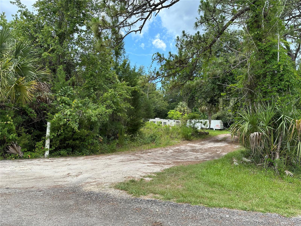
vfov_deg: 56.8
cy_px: 113
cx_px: 150
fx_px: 209
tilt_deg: +3.2
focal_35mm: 24
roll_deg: -1.6
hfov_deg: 71.6
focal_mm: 6.86
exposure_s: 1/1412
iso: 80
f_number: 1.78
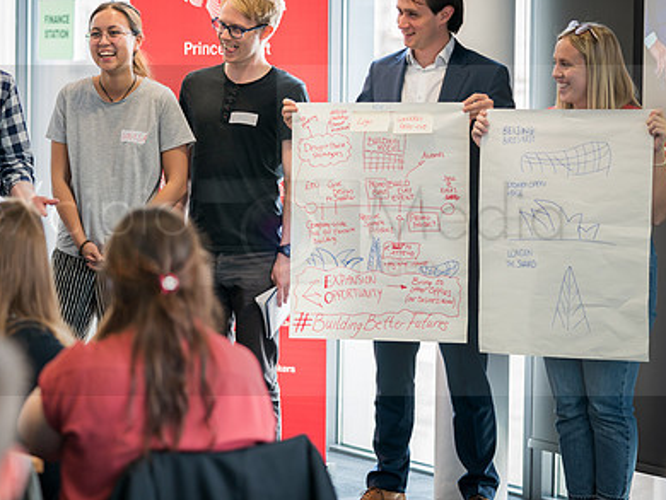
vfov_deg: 10.3
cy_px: 242
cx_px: 276
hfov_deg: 13.7
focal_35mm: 144
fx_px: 2772
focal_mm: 97
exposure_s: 1/125
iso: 640
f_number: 2.8
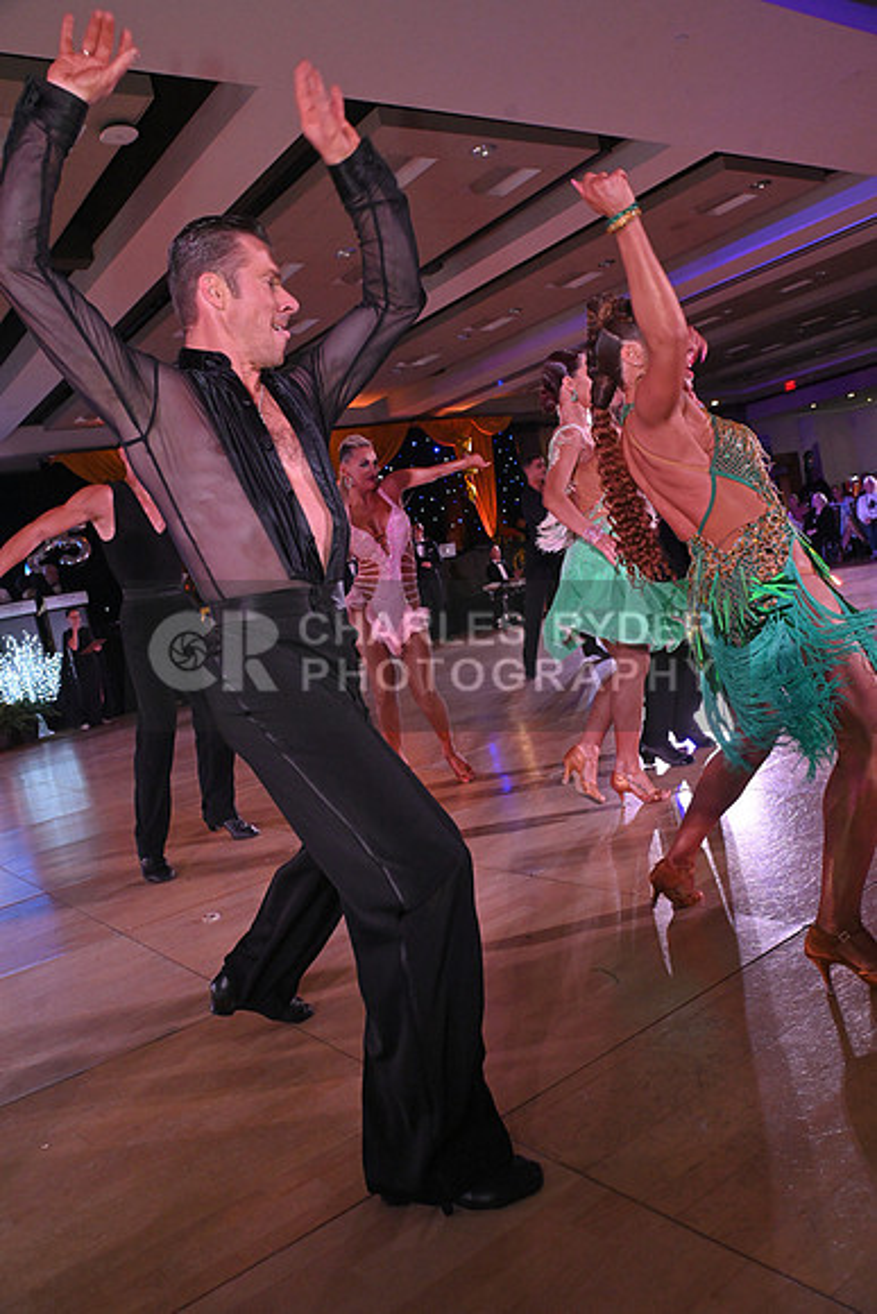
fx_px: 1022
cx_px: 438
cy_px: 657
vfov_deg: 65.5
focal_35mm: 28
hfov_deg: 46.4
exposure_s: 1/320
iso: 3200
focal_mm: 28
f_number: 6.3
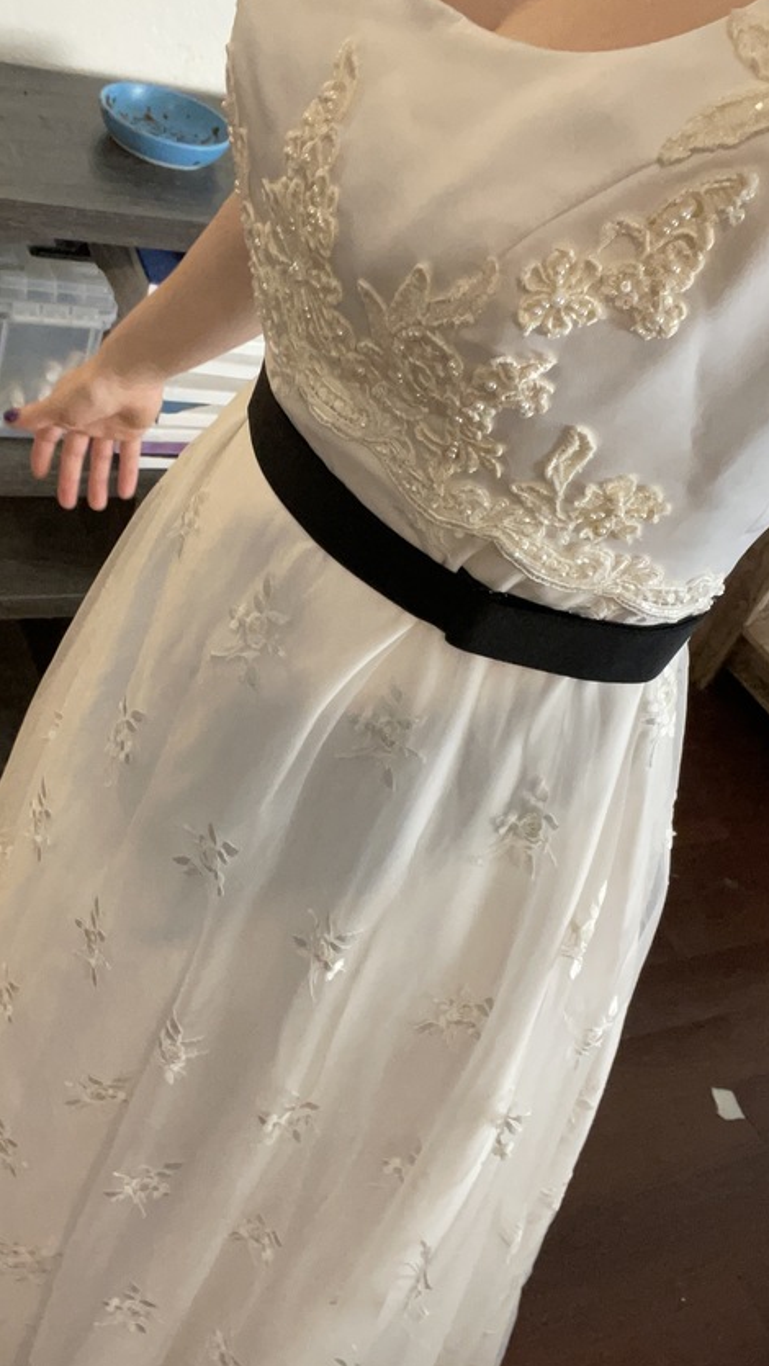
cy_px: 715
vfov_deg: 55.3
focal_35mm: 36
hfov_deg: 32.8
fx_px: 1304
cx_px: 327
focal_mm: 2.71
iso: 320
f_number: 2.2
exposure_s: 1/40
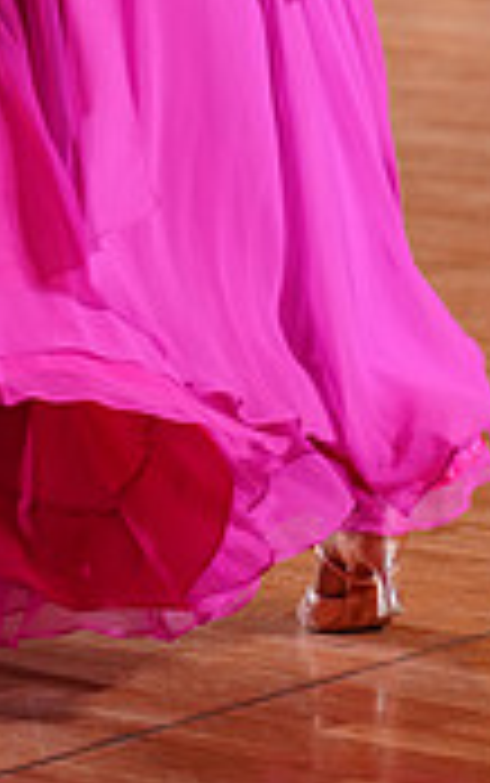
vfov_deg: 8.6
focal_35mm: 238
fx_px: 5077
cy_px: -374
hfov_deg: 5.5
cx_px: -83
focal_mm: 70
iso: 1250
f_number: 2.8
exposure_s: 1/400
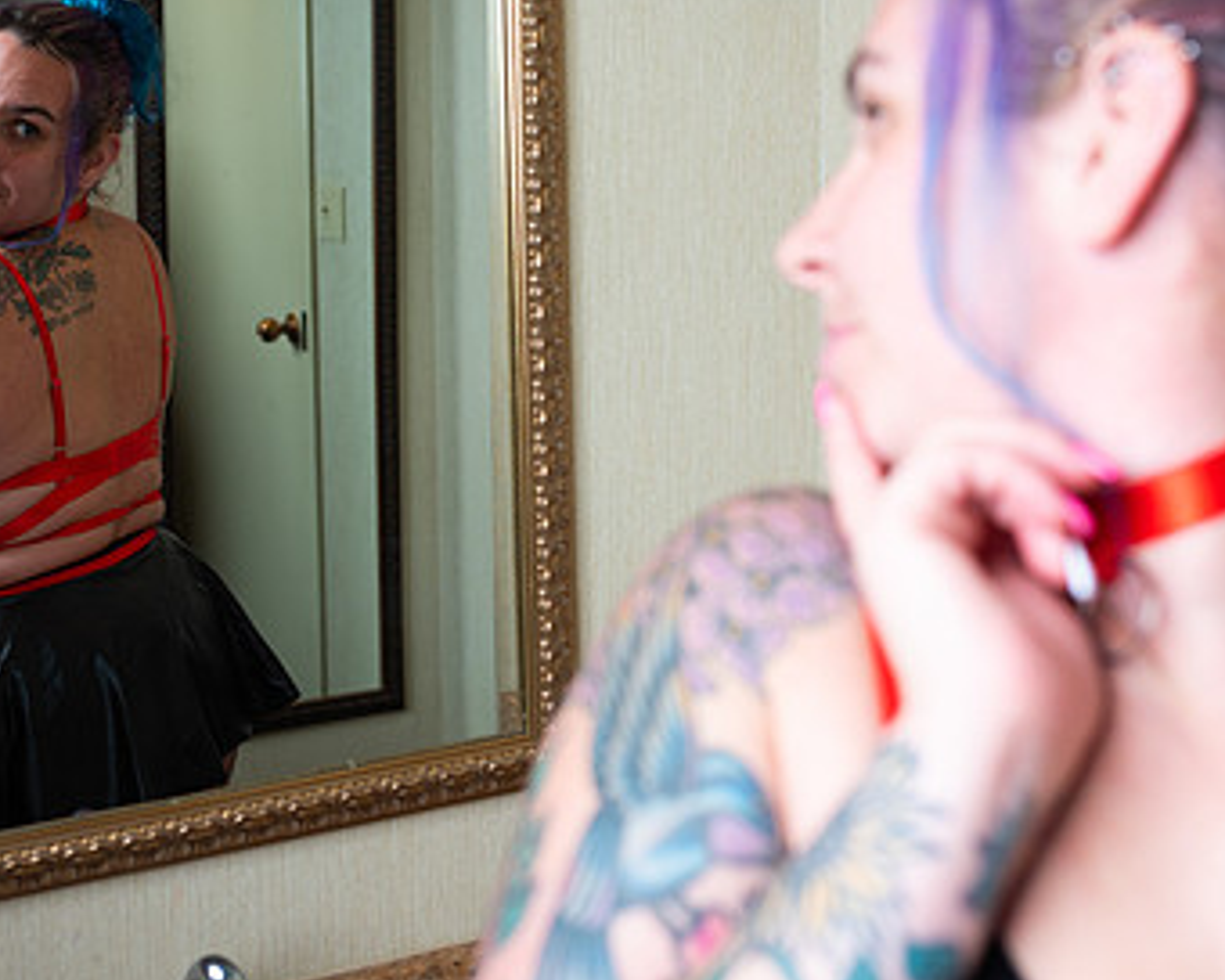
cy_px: 337
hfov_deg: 33.6
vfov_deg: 27.0
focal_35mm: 56
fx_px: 2030
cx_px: 634
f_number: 4
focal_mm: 35
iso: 125
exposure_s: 1/500
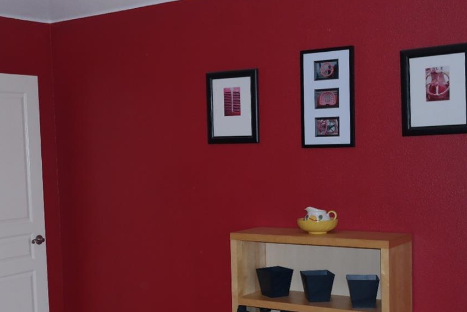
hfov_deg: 37.4
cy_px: 200
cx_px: 190
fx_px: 687
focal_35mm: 53
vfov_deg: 25.4
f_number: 3.5
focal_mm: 20
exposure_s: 1/40
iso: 400
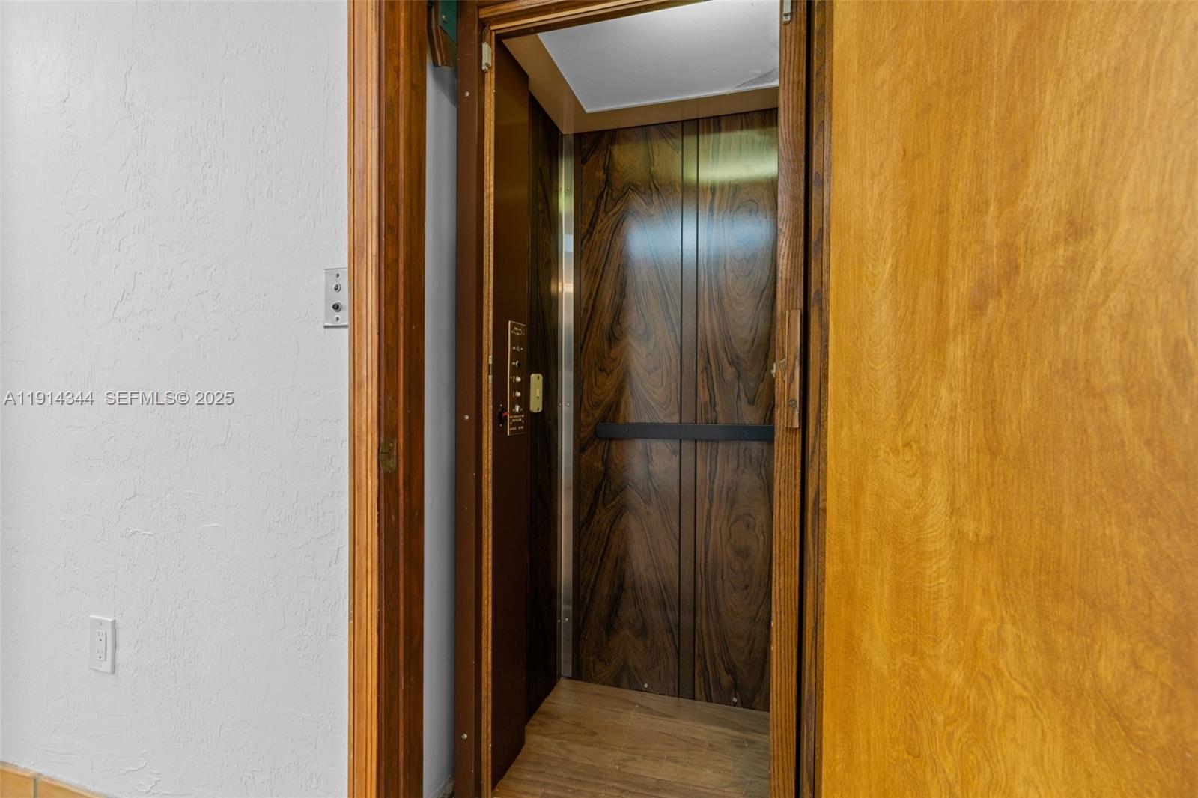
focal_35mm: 17
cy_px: 399
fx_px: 566
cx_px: 599
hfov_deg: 93.3
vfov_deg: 70.4
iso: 320
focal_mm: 17
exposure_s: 3.2
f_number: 8
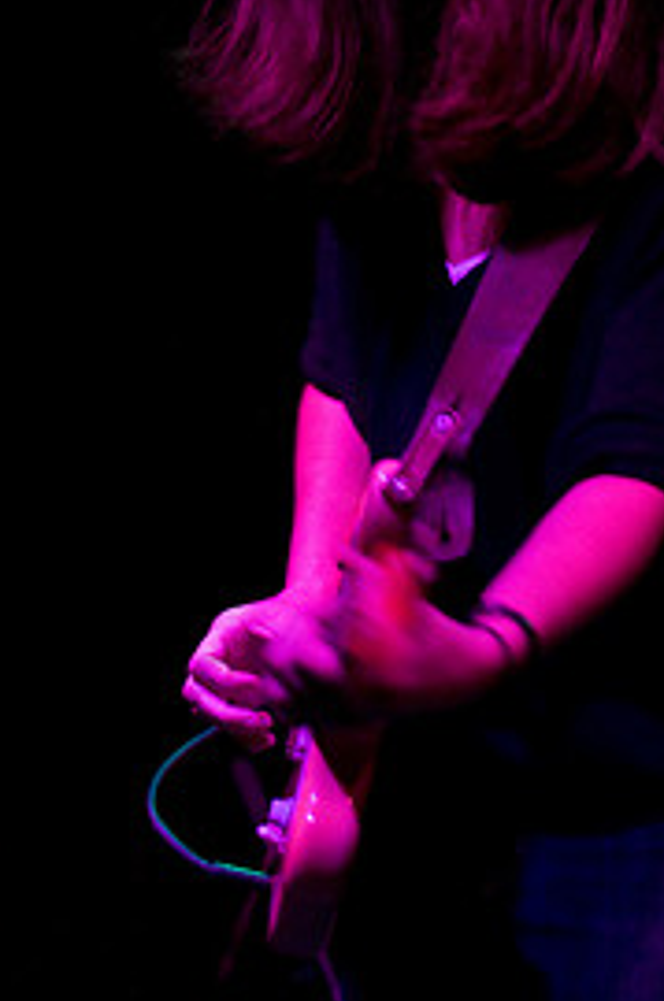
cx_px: 328
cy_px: 293
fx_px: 3471
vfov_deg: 16.4
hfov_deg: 10.9
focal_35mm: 125
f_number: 1.8
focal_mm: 50
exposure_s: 1/80
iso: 1000
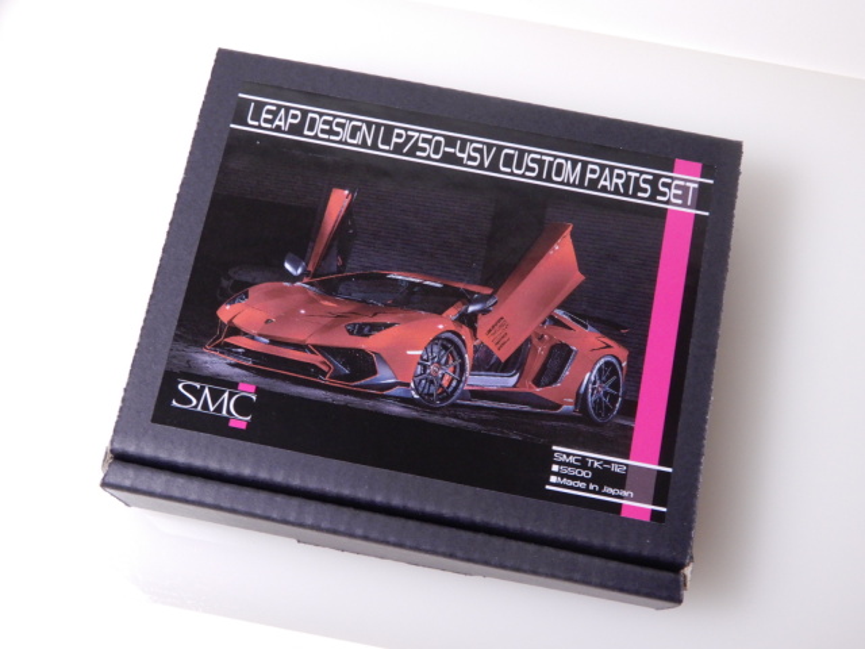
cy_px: 324
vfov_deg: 29.1
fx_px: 1249
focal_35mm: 50
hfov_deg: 38.2
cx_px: 432
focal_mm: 8.9
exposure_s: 1/25
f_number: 4
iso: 400
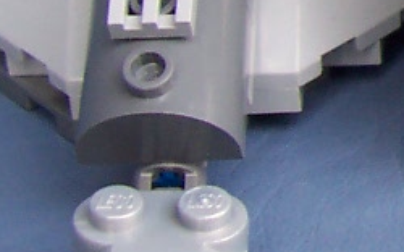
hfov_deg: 10.1
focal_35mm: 188
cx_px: 879
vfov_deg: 6.8
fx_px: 2069
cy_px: -237
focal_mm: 5.6
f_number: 2.8
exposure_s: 1/90
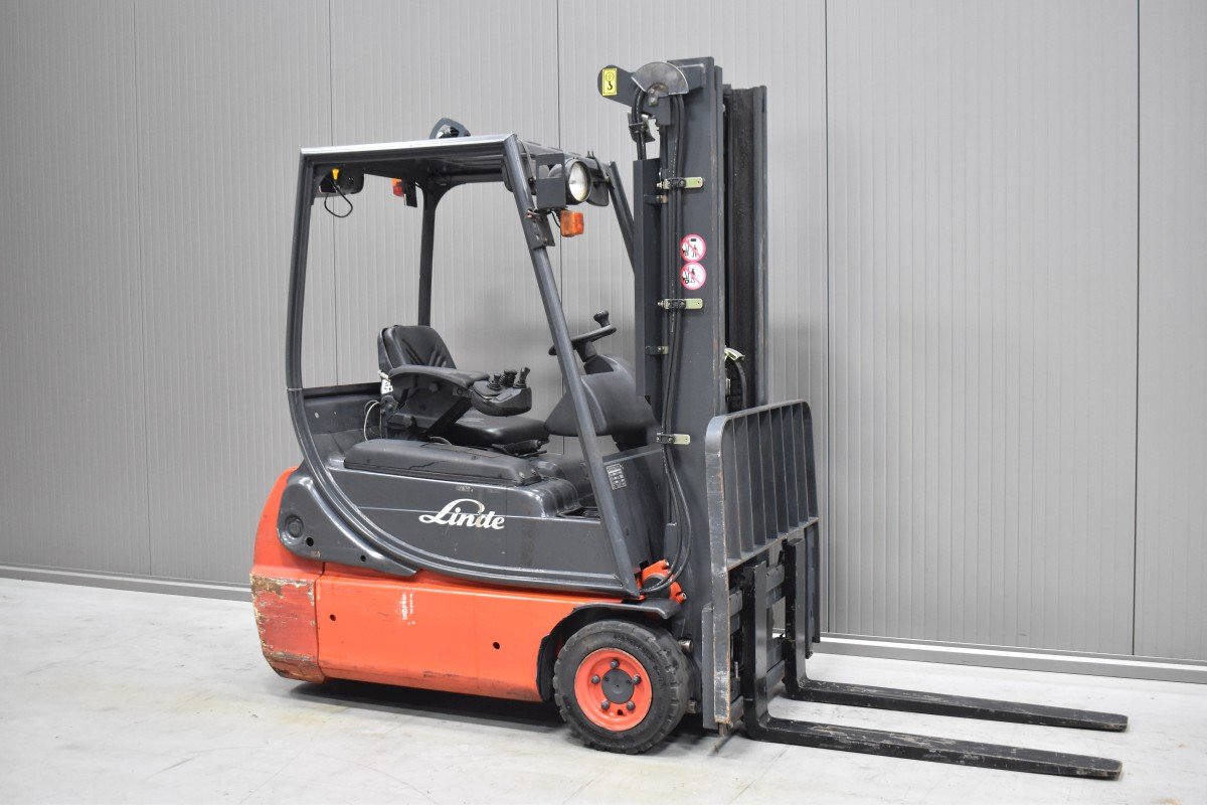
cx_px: 604
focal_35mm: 39
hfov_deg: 49.6
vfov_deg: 34.2
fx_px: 1307
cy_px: 402
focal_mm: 26
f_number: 4
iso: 1600
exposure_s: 1/30
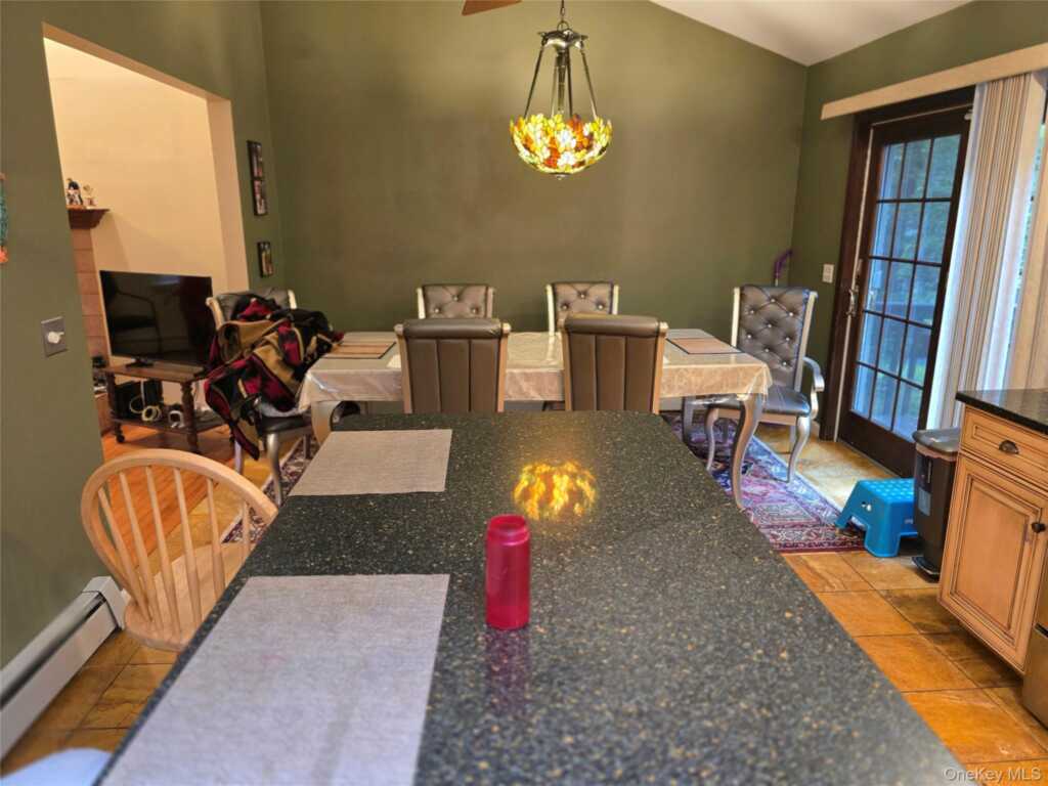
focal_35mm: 23
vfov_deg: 58.9
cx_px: 524
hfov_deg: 73.9
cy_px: 393
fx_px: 696
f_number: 1.7
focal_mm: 6.3
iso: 640
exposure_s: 1/60
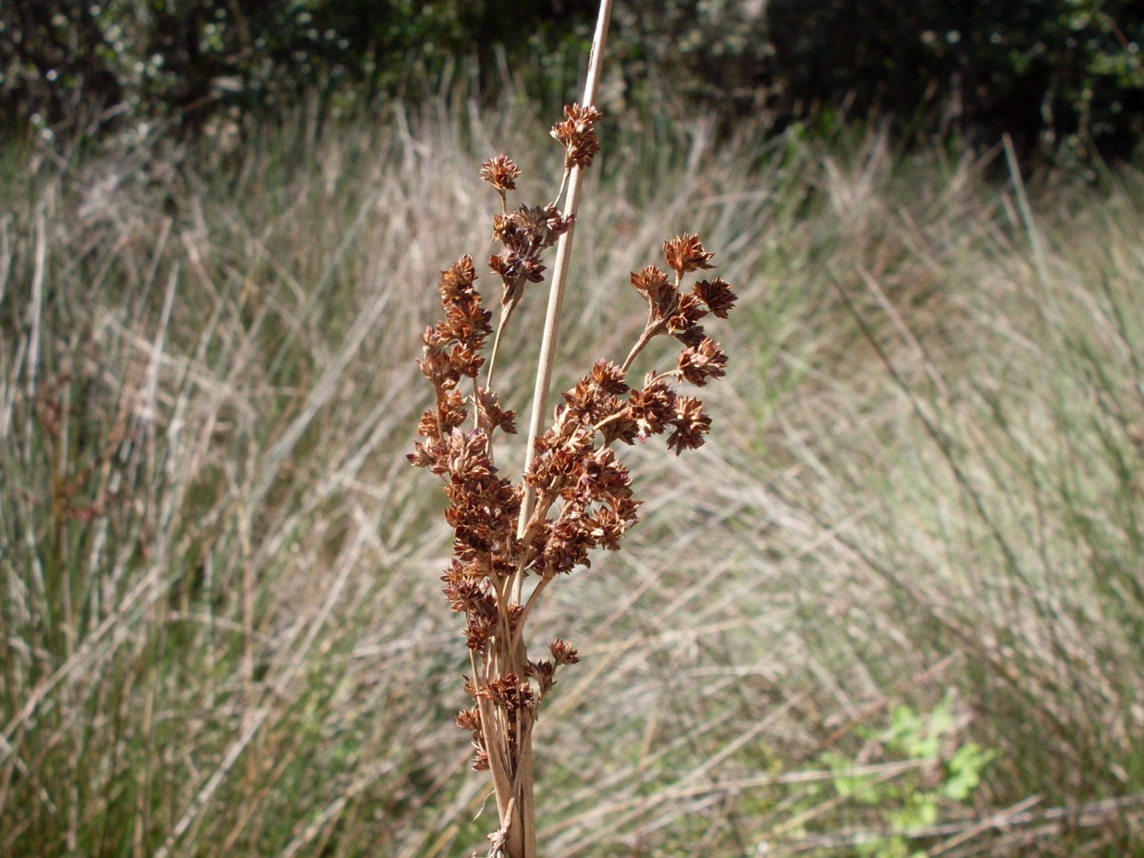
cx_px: 513
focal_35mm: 43
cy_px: 450
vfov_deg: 33.6
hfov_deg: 43.8
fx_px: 1421
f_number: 8.4
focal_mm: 6.3
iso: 80
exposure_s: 1/90
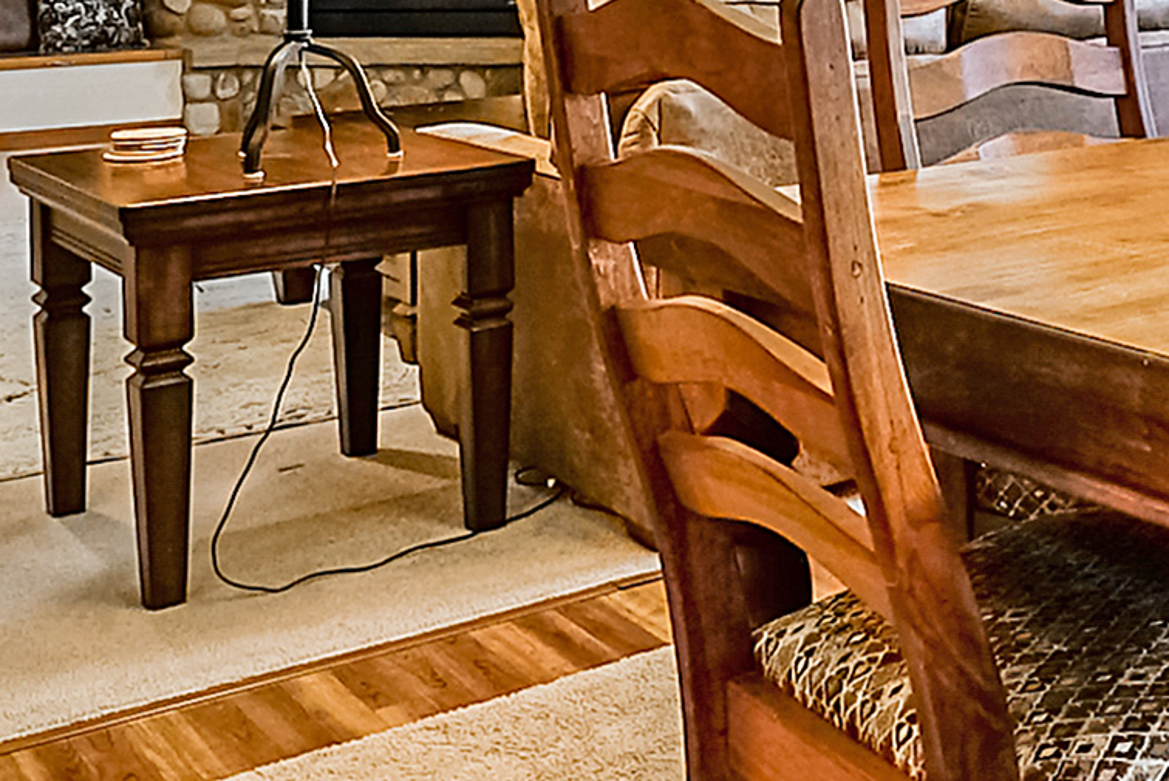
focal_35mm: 55
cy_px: -72
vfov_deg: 23.2
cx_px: 1171
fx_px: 1787
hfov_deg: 33.2
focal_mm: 10
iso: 320
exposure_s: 1/10
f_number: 22
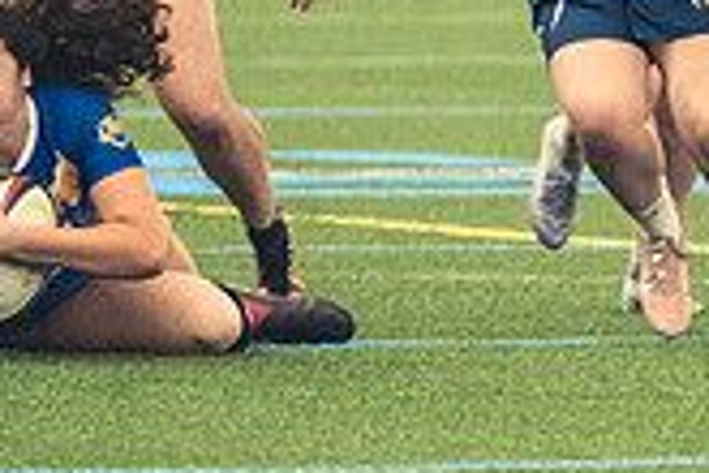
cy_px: 275
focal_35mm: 1056
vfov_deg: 1.3
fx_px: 20796
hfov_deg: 2.0
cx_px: 662
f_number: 2.8
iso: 12800
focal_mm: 200
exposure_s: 1/500
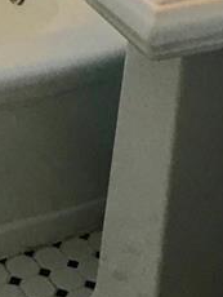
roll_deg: -3.3
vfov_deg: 12.3
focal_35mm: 151
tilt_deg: -19.1
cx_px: -85
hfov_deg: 9.6
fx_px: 1295
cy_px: -172
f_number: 2.2
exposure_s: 1/30
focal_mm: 4.15
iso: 32
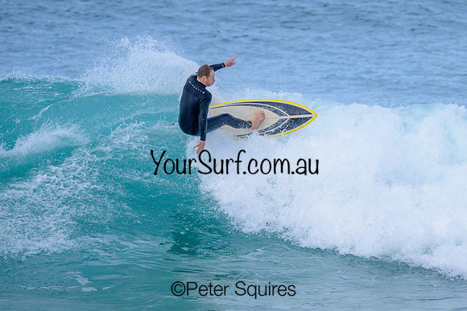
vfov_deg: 1.3
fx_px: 14265
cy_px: 102
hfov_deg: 1.9
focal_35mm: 1099
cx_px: 267
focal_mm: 800
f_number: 6.3
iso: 450
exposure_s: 1/2000
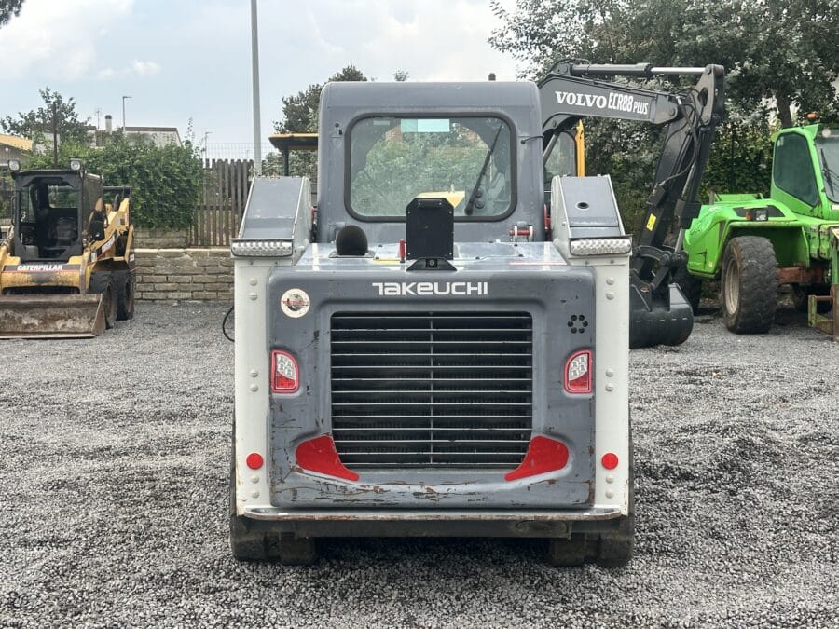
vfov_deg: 30.3
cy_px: 314
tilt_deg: -3.9
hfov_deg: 39.7
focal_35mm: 48
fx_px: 1163
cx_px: 420
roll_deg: -0.3
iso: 64
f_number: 1.78
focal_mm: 6.86
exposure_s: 1/238
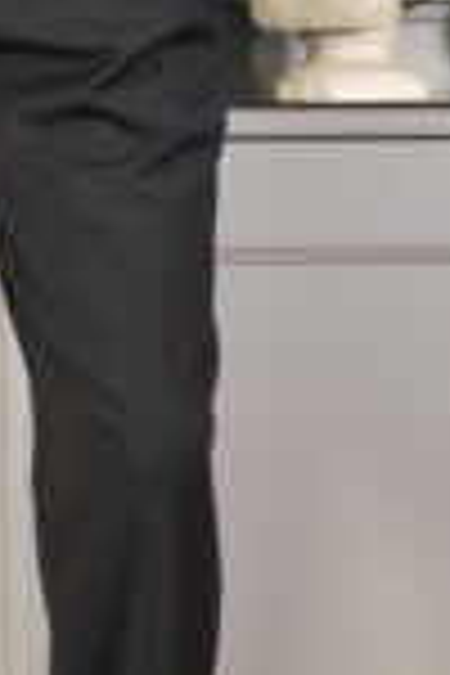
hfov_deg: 6.8
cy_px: 454
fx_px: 3797
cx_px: -27
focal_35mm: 202
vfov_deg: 10.2
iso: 1000
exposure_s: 1/30
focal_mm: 45
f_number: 4.8
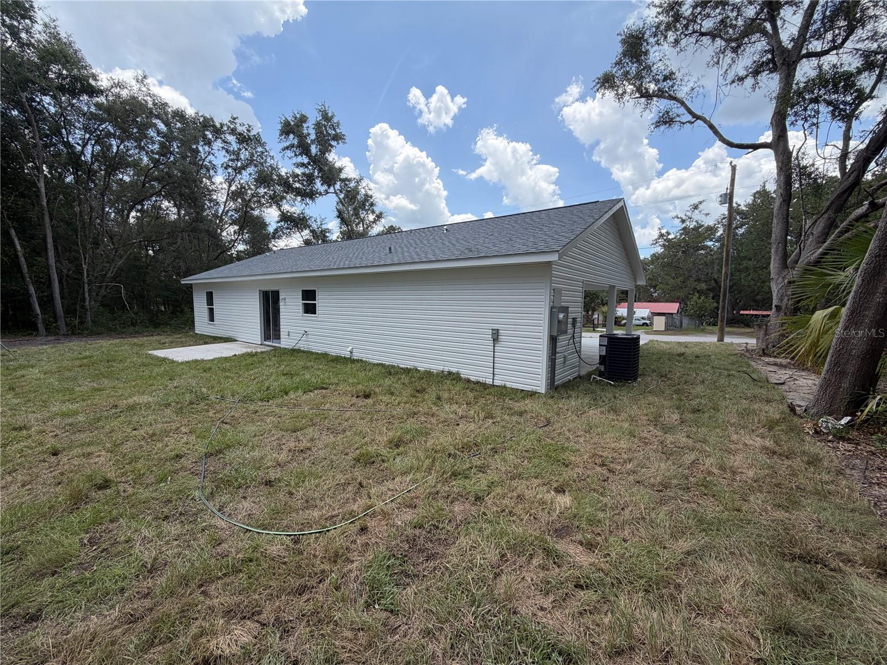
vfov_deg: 85.7
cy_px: 332
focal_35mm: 14
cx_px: 444
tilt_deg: -3.5
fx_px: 359
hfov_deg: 102.1
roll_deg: +0.2
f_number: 2.2
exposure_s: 1/770
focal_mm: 2.22
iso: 32
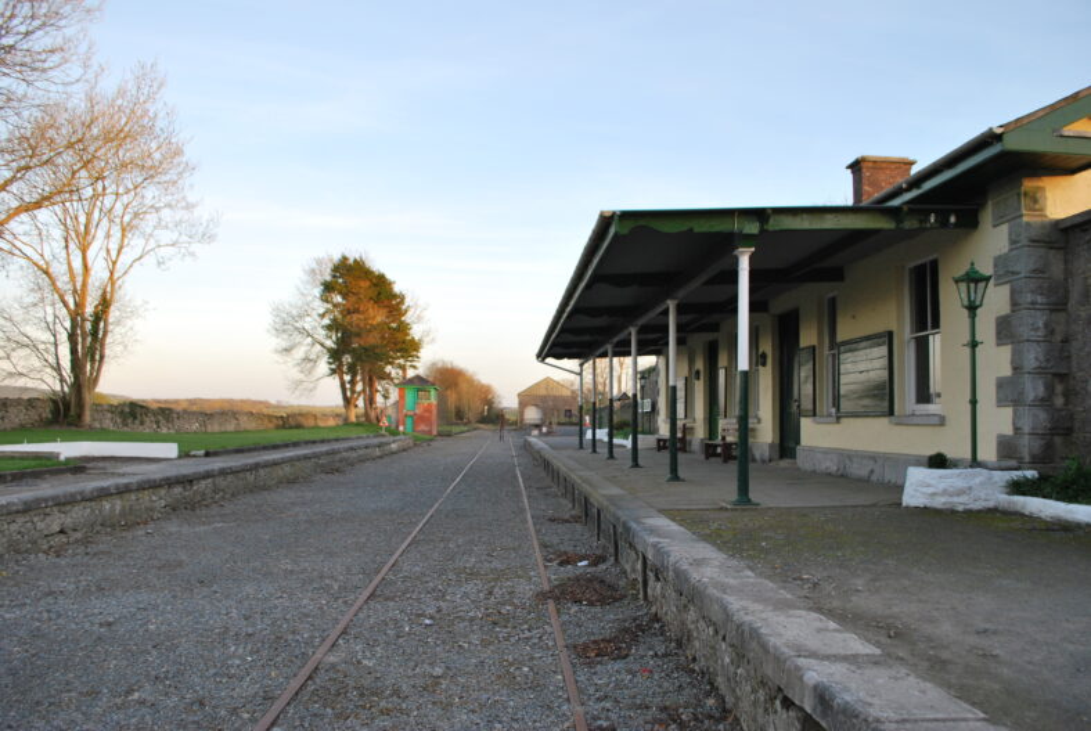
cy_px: 366
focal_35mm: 27
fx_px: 819
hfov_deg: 67.3
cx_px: 546
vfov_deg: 48.1
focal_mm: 18
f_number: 5
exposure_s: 1/100
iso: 200
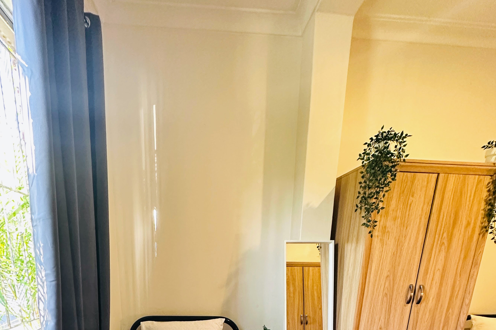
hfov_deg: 78.2
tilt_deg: -15.5
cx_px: 216
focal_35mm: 22
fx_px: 303
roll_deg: -0.1
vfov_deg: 47.0
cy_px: 334
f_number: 2.2
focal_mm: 2.22
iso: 400
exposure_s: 1/60
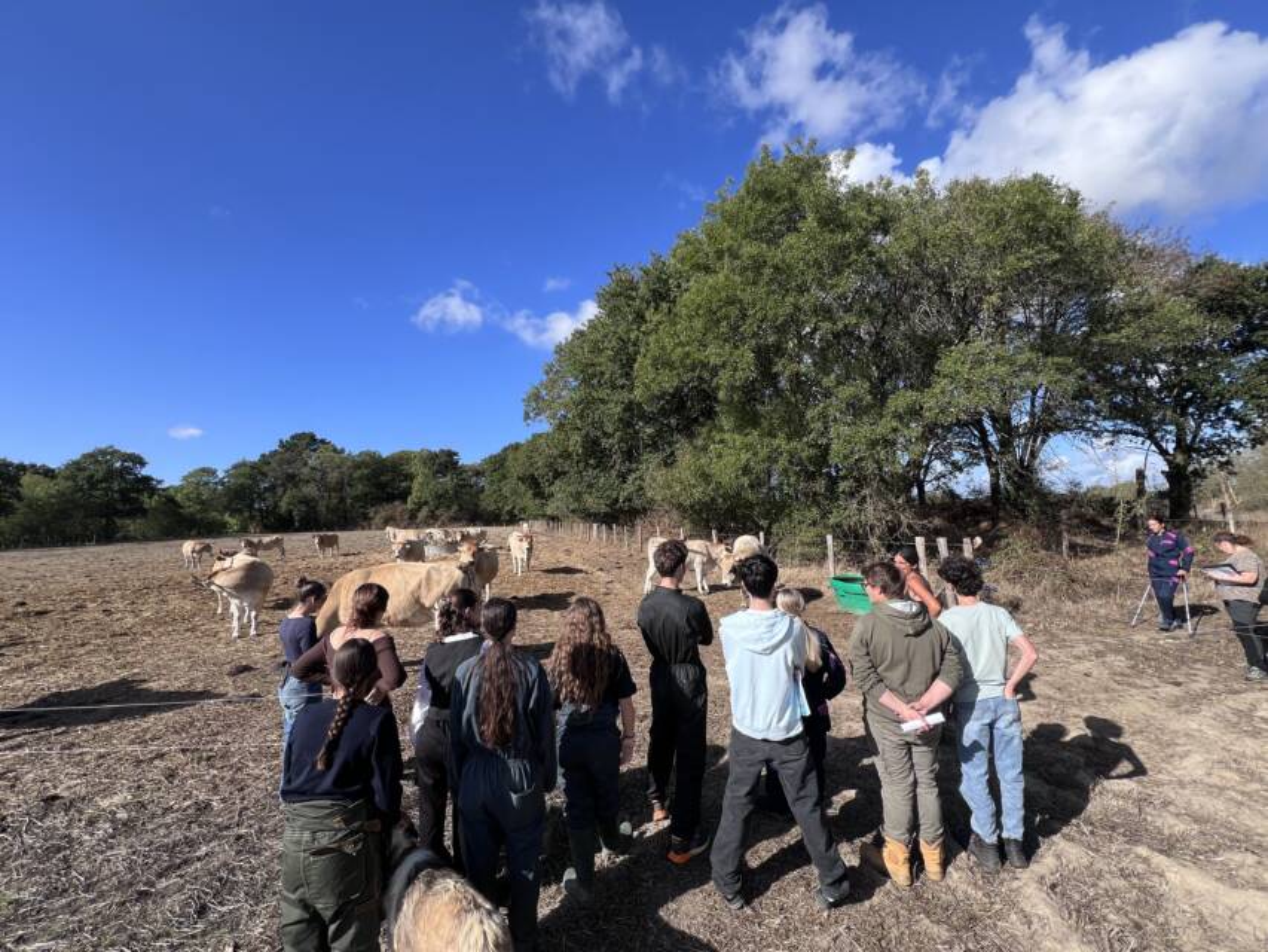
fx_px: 476
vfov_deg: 89.9
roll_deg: +1.8
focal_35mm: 13
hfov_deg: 106.2
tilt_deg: +2.6
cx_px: 634
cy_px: 476
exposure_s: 1/951
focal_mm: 1.57
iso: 32
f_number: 1.8
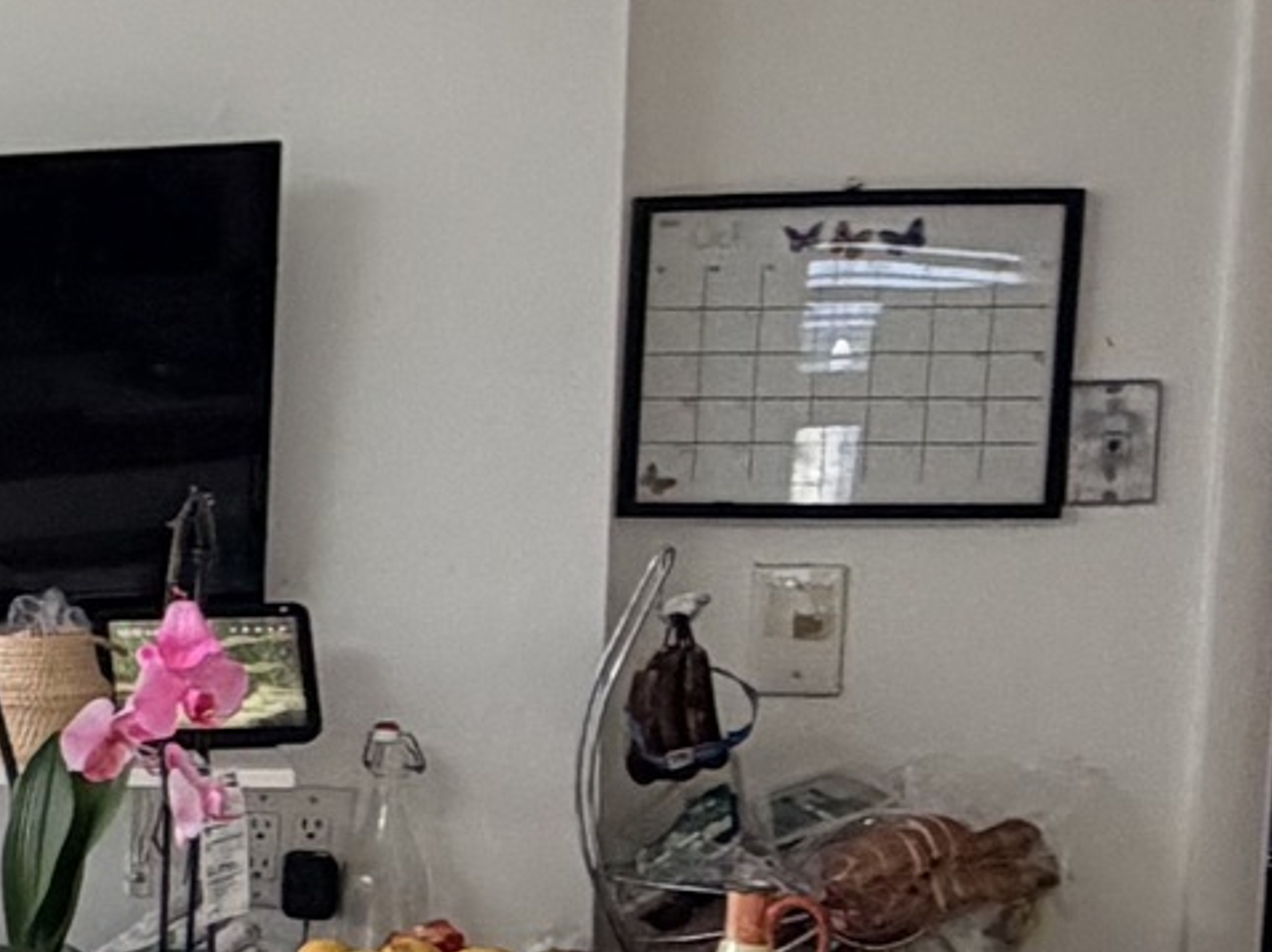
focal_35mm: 90
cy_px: 835
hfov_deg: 17.9
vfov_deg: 16.2
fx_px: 3305
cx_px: -942
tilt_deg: -7.5
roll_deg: +1.9
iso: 160
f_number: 2.2
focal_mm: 2.22
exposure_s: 1/121
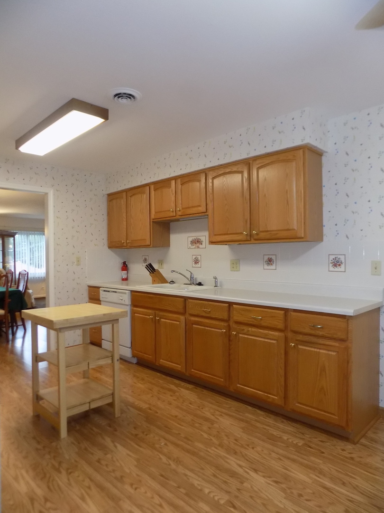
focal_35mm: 23
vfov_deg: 73.9
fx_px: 340
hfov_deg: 58.9
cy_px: 256
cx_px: 192
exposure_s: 1/30
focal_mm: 4
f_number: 3.1
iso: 320
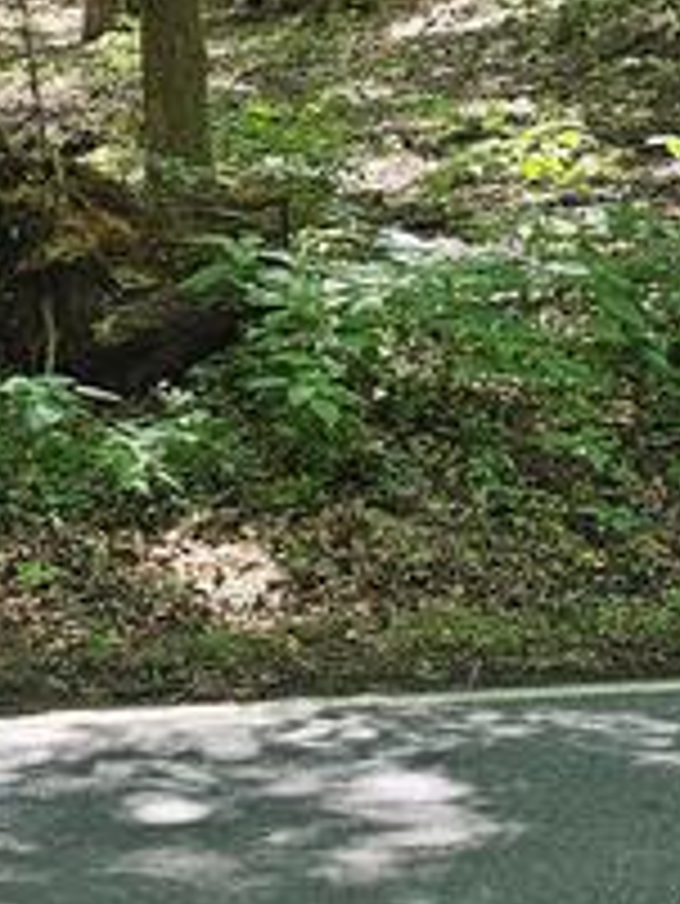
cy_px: -229
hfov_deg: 16.7
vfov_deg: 20.5
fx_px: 2302
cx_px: 162
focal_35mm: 88
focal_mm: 6.3
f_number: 1.7
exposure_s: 1/180
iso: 100
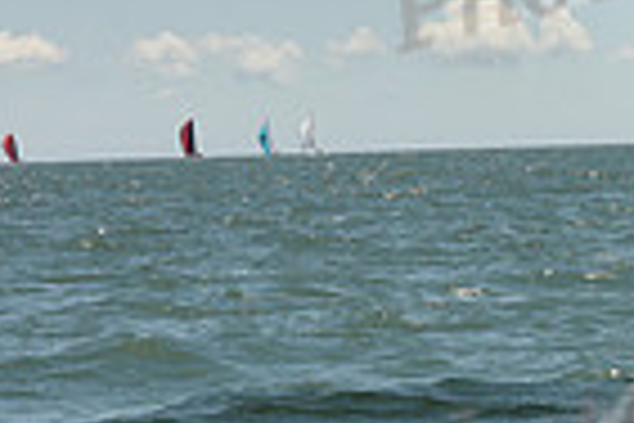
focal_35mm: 288
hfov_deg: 6.9
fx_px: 5072
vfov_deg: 4.8
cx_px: 1259
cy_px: 106
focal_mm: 70
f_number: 11
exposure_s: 1/800
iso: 320
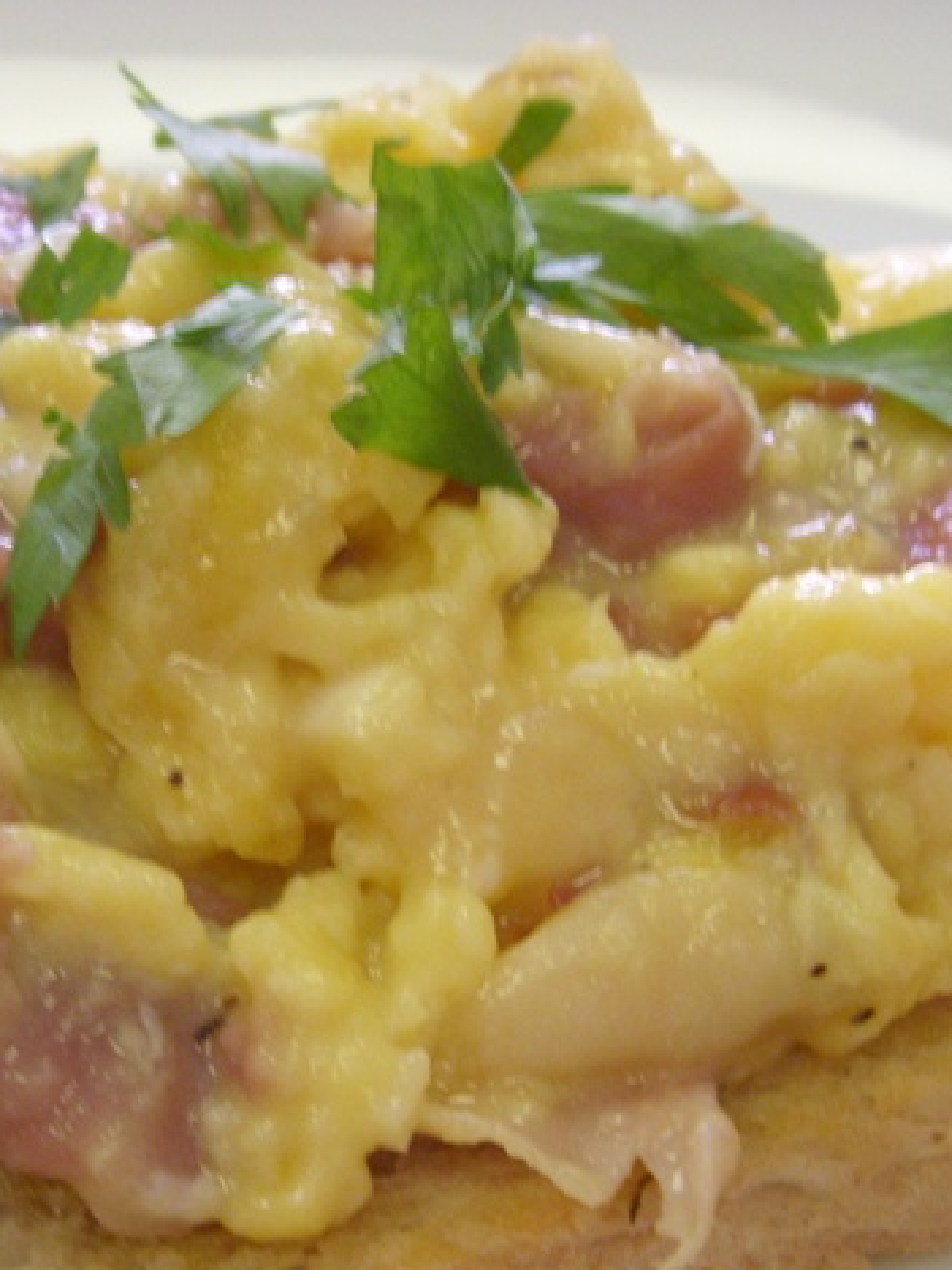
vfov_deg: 35.4
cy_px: 782
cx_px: 255
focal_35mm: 54
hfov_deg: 26.7
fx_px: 1980
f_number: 3.5
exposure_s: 1/15
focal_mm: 6.3
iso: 300
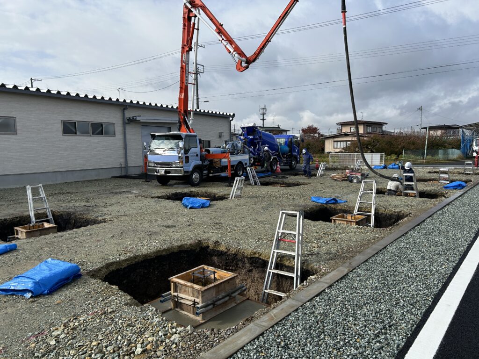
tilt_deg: -4.6
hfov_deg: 67.3
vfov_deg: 53.1
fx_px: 360
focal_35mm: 26
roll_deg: +1.4
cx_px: 240
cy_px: 180
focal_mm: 5.7
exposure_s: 1/3571
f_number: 1.5
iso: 50
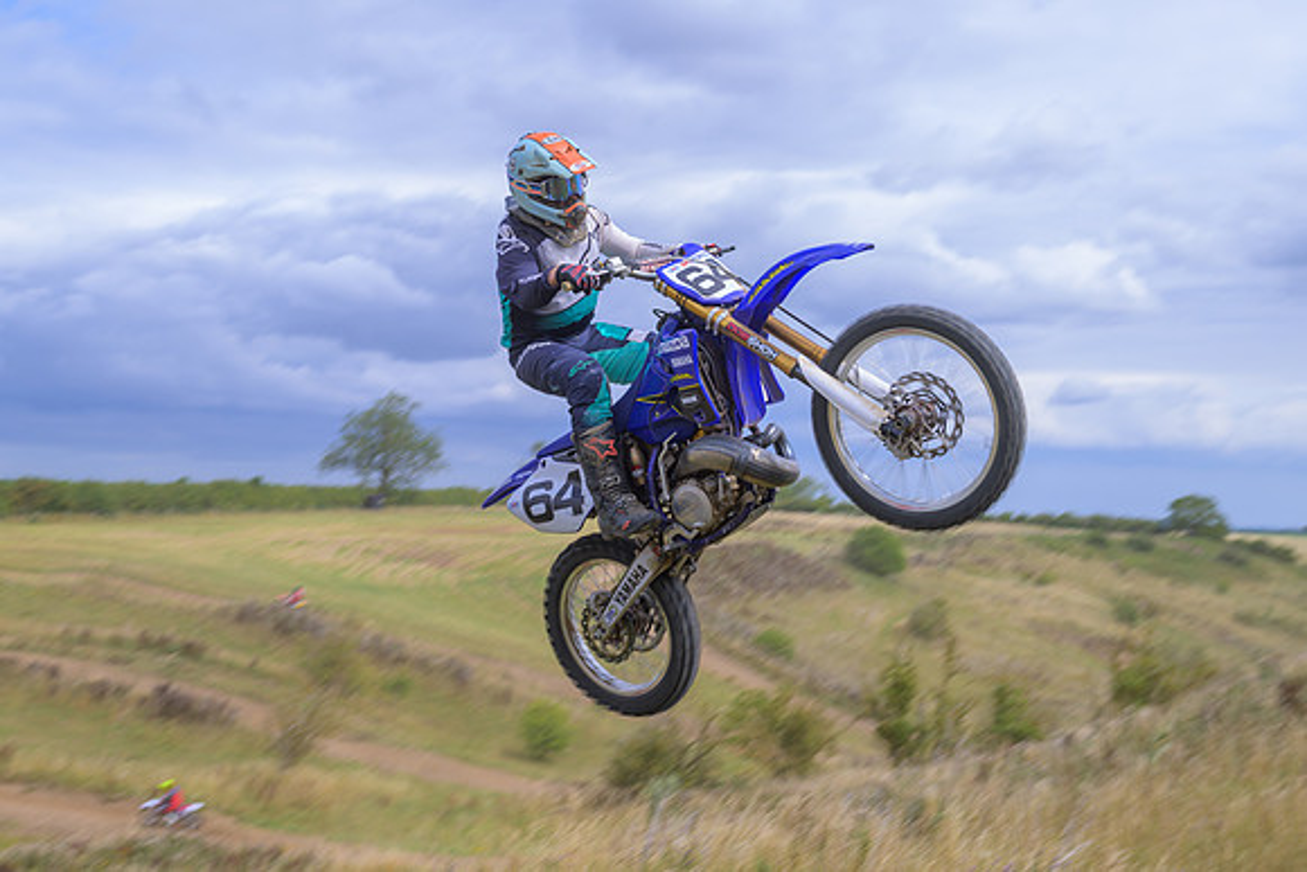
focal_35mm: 42
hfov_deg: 46.0
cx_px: 558
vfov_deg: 31.7
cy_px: 394
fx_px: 1535
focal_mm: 36
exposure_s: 1/400
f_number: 4
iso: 50
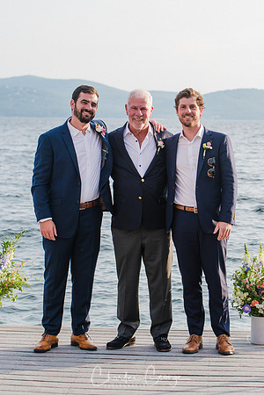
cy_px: 198
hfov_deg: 13.0
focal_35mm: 105
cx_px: 132
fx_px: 1155
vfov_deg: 19.5
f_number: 4.5
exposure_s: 1/400
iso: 200
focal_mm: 70
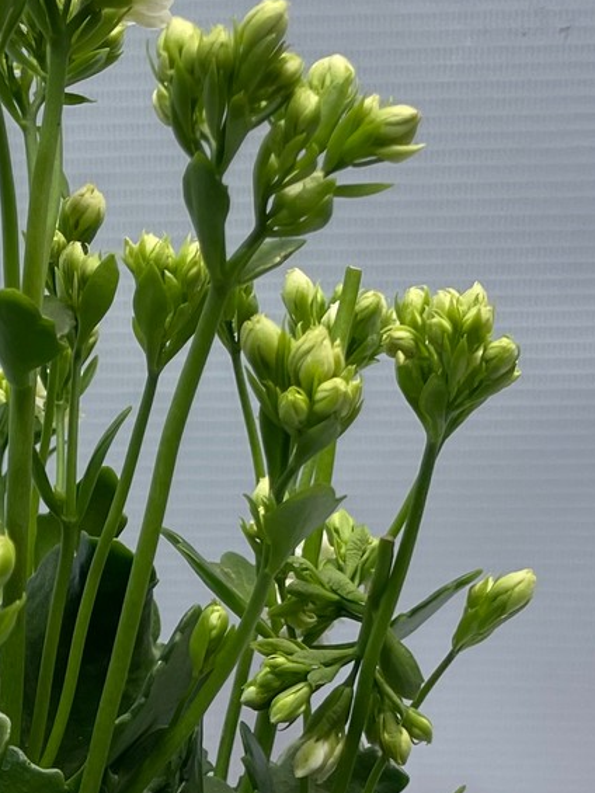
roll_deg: +0.8
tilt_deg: -16.4
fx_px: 2108
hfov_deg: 15.7
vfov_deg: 20.1
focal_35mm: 92
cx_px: -39
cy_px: 938
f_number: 1.6
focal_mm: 4.2
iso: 40
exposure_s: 1/120
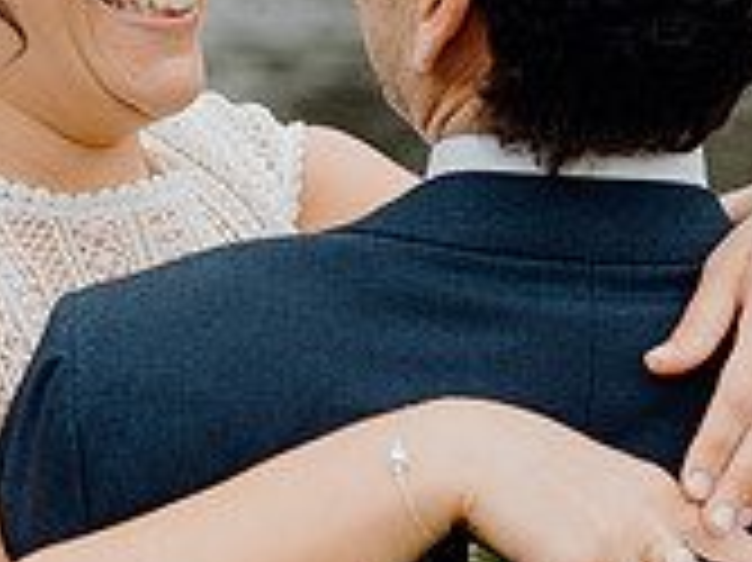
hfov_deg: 11.2
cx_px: 432
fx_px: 3842
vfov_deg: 8.4
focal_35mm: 177
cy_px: 277
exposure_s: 1/800
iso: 125
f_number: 2.8
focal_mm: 53
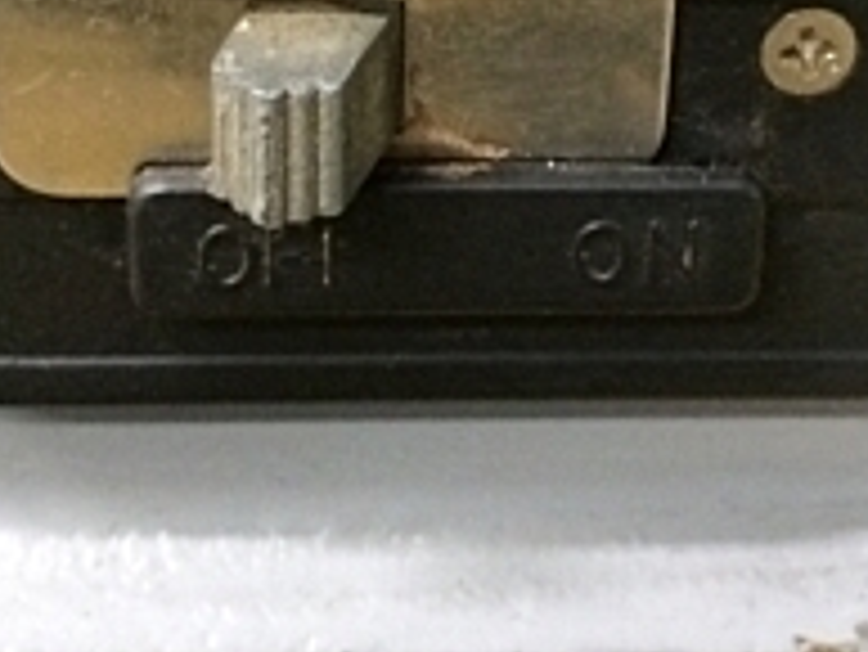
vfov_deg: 15.2
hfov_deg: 20.4
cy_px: 45
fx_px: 2409
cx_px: 405
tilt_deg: -41.8
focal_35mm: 96
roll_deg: -0.1
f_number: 2.2
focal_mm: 4.15
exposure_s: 1/17
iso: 320
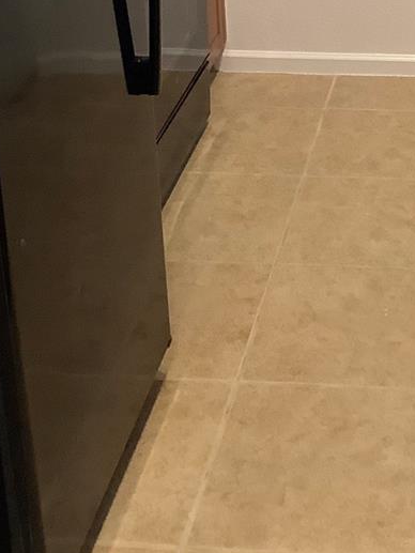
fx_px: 1150
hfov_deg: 19.9
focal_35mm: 72
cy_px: -62
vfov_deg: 25.0
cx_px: 396
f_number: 2.4
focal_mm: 3.3
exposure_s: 1/60
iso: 160
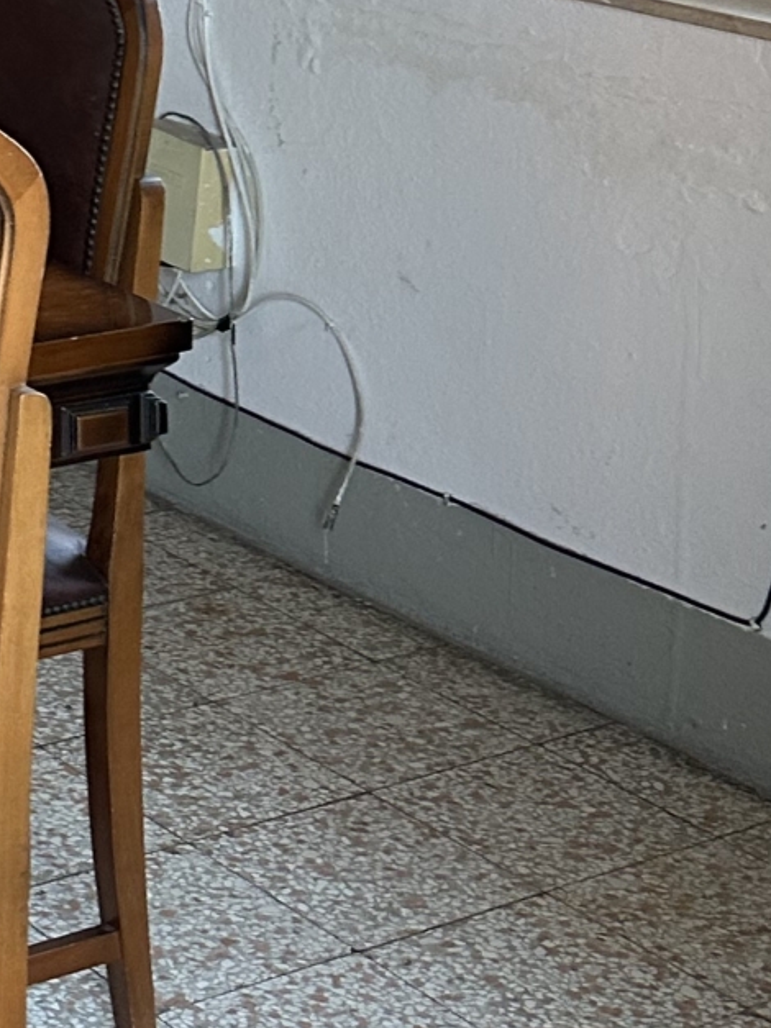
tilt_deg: -8.6
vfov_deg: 19.0
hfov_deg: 14.1
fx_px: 2911
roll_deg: -0.3
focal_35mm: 98
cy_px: -189
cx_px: -407
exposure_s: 1/65
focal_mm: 6.86
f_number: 1.78
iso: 250
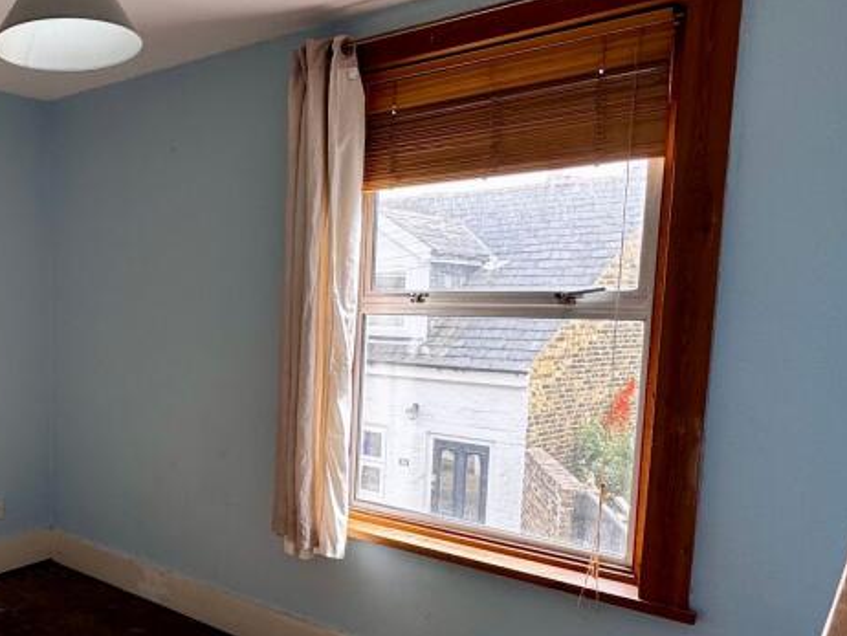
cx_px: 94
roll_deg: +0.1
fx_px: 759
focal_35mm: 31
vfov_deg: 45.3
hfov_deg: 51.8
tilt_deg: -5.9
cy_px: 374
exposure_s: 1/99
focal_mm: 2.22
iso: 64
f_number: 2.2
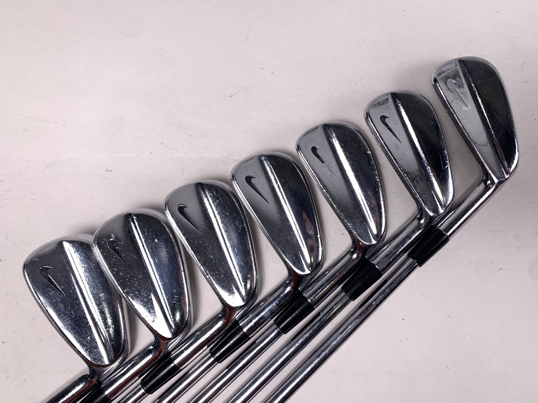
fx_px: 404
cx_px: 269
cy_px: 202
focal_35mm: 26
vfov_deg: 53.1
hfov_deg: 67.3
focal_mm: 4.25
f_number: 1.8
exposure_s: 1/170
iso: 25
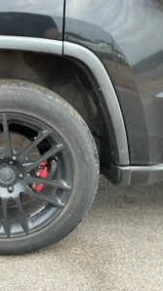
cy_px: 146
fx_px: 316
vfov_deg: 49.4
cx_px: 7
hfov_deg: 27.5
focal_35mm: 41
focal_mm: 3
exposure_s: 1/60
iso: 80
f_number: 1.8
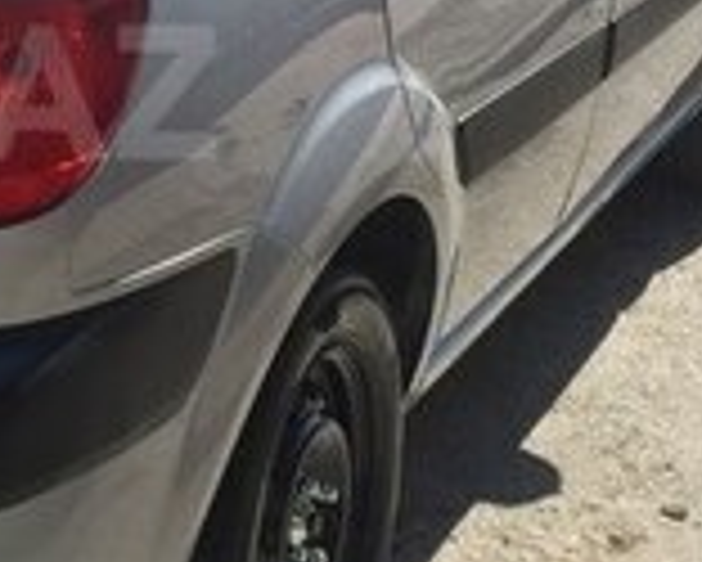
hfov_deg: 15.2
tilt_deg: -11.6
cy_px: 92
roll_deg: -1.0
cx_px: -243
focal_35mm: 120
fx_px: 2495
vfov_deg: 12.8
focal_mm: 4.15
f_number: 2.2
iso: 32
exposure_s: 1/1464
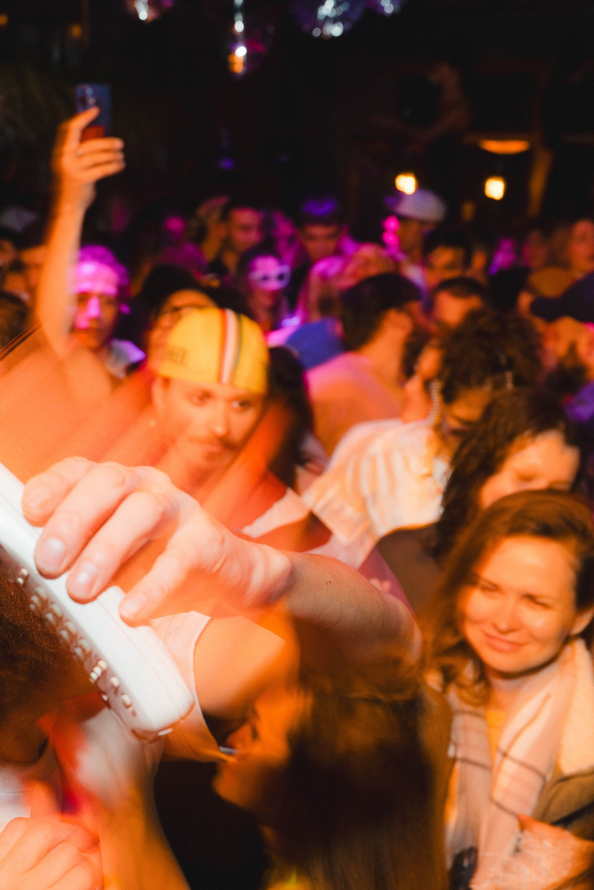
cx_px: 118
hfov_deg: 26.5
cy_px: 609
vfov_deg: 39.0
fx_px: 1237
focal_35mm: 50
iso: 320
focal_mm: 28
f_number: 5
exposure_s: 1/10
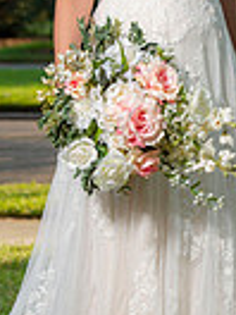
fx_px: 2673
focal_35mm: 294
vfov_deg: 6.7
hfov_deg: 5.1
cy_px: 138
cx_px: 178
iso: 100
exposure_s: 1/250
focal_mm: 90
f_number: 5.6
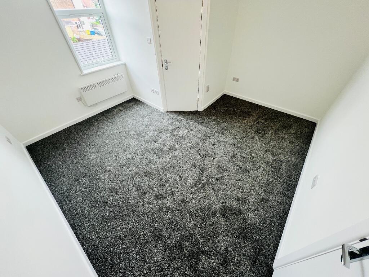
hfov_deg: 106.2
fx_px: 139
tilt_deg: -42.3
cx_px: 184
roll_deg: +1.6
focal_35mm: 13
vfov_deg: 89.9
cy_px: 138
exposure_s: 1/100
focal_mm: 1.57
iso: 125
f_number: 1.8
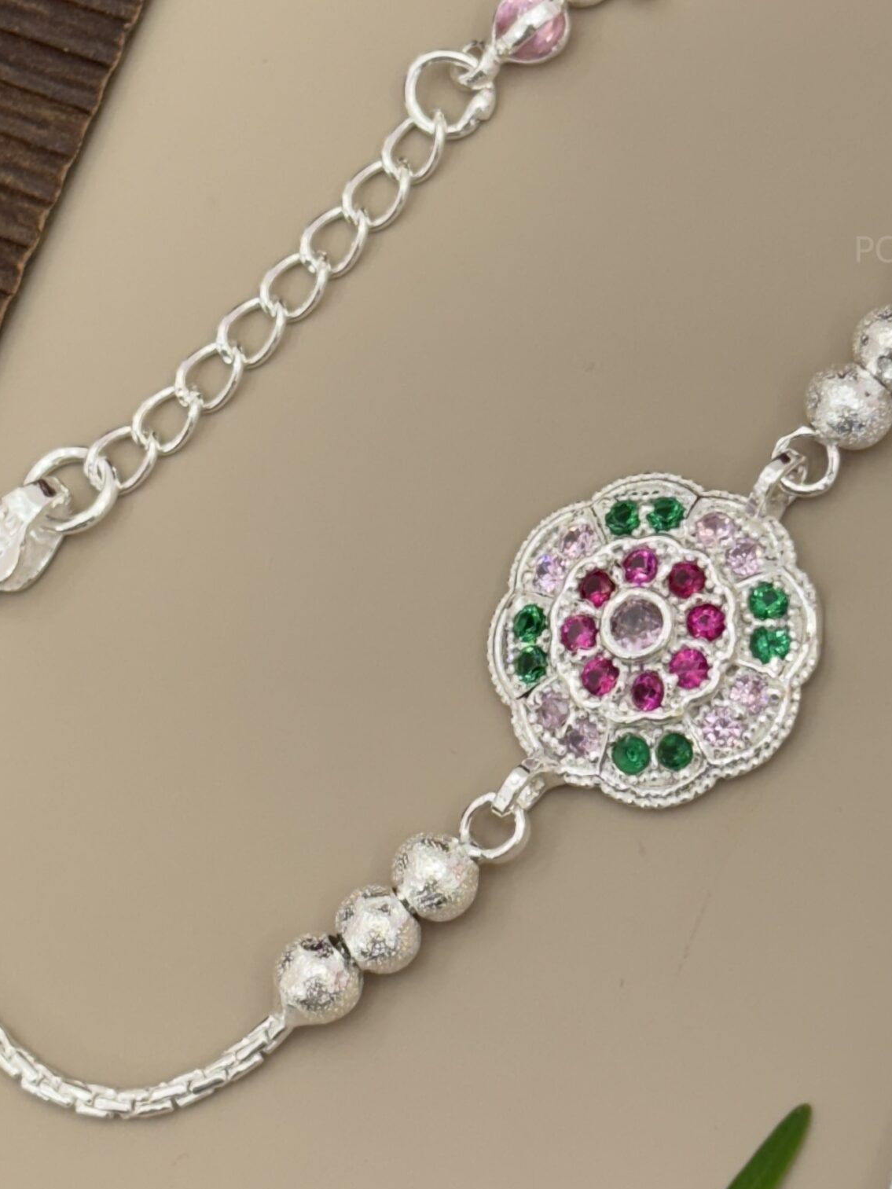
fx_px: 3023
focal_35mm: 88
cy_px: 415
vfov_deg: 22.2
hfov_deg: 16.8
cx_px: 527
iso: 25
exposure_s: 1/115
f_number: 1.6
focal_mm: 5.96
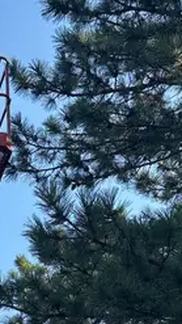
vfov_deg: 22.2
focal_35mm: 84
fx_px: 720
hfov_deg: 13.4
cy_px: 444
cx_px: -109
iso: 50
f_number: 1.6
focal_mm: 5.96
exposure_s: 1/1477
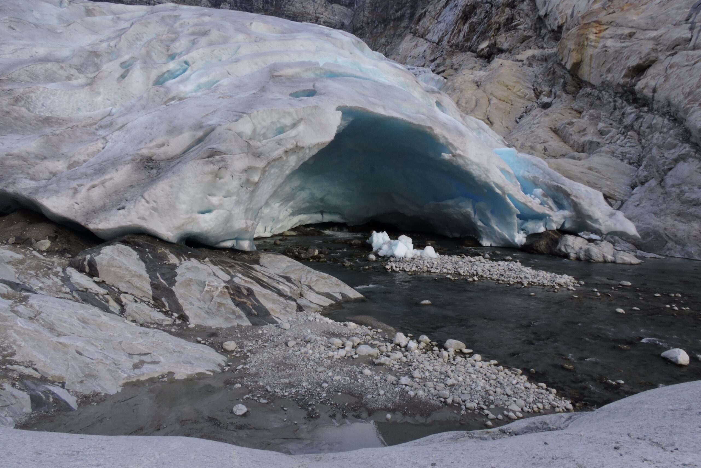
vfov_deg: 51.2
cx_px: 350
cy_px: 209
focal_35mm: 25
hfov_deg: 71.5
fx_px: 487
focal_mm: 4.3
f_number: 7.6
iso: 100
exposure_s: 1/80
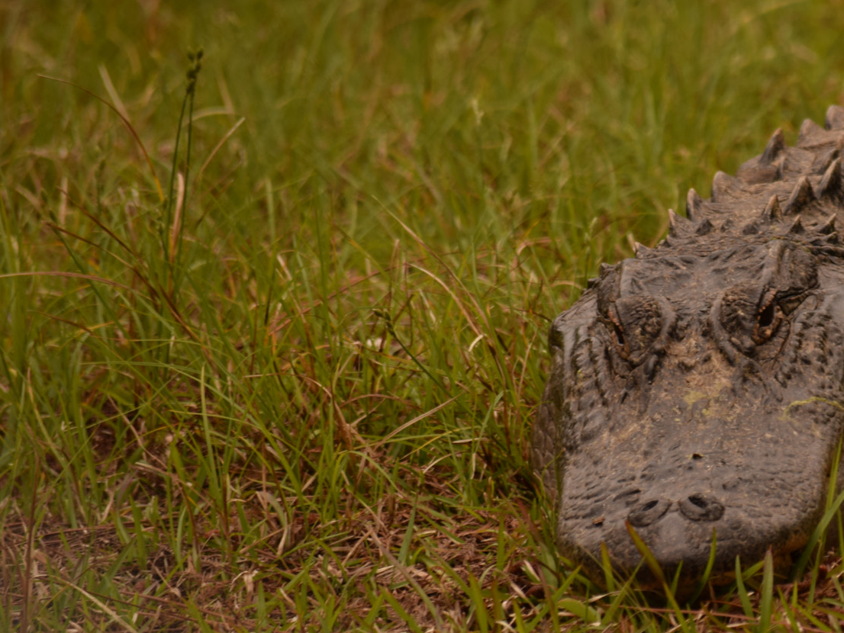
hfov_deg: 3.7
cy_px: 381
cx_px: 780
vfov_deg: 2.8
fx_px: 13023
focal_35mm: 534
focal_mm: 200
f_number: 5.6
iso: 100
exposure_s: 1/200
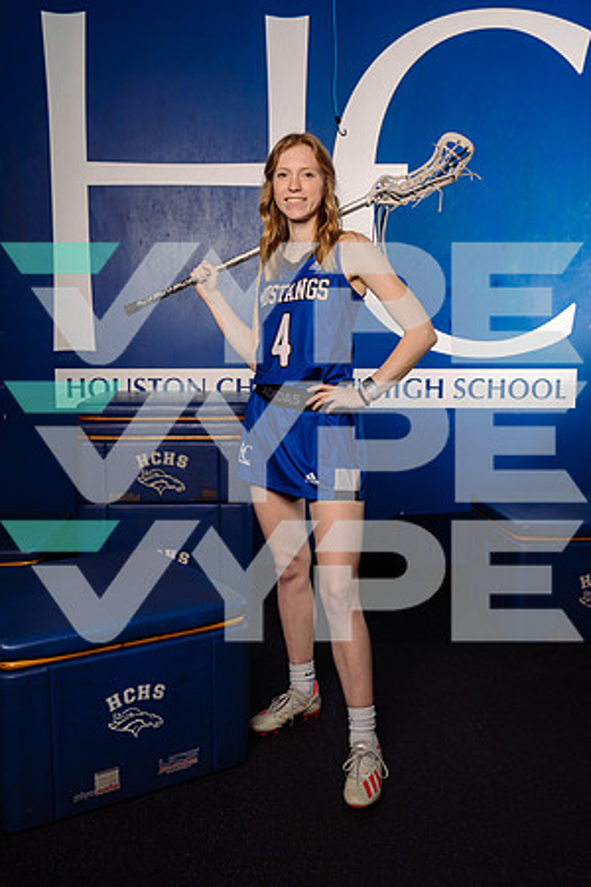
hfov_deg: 36.9
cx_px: 296
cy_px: 444
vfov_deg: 53.1
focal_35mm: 36
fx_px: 886
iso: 200
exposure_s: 1/250
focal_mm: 36
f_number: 7.1
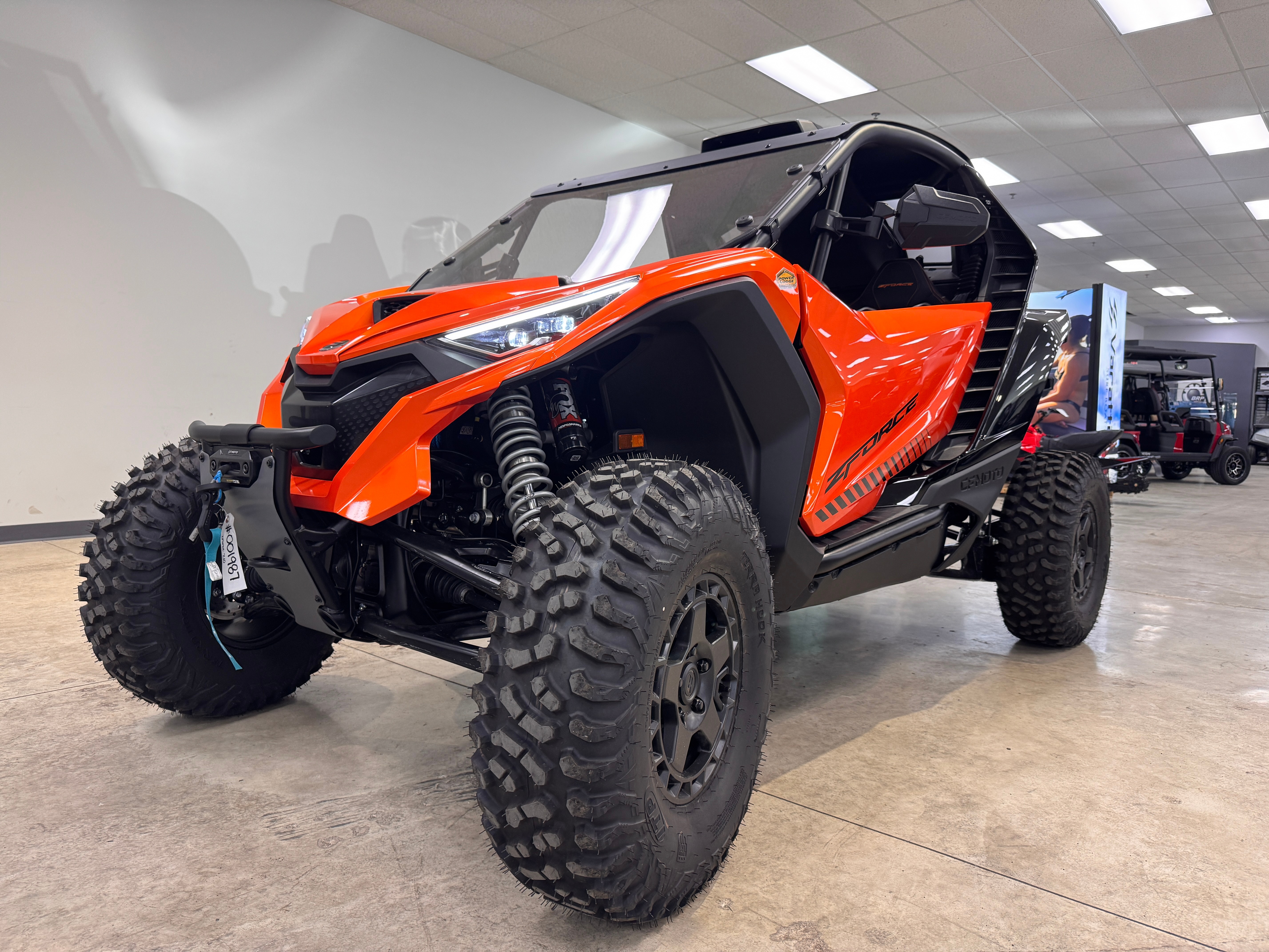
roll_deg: -1.3
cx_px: 634
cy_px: 476
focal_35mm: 24
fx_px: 880
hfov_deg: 71.6
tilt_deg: -4.4
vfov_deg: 56.8
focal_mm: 6.76
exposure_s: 1/60
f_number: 1.78
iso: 160
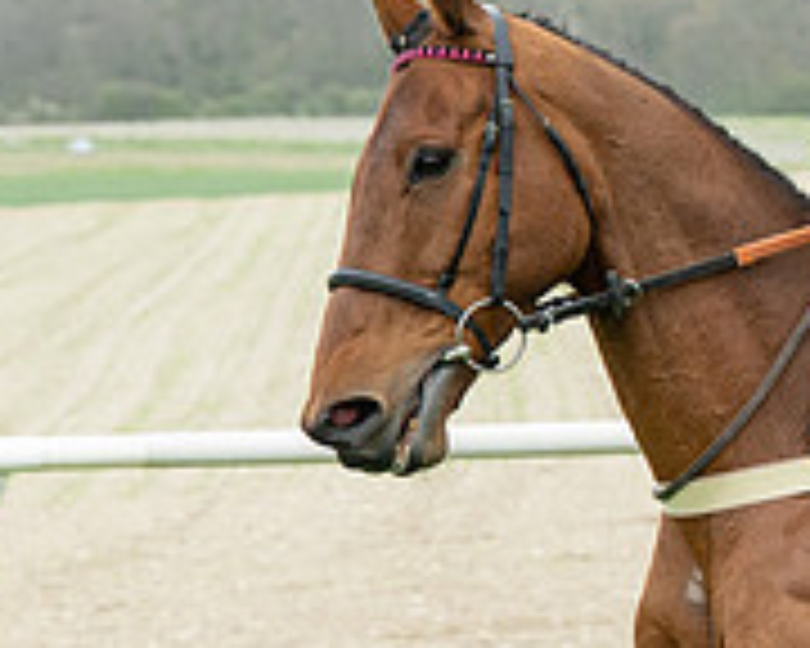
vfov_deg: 4.8
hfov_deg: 6.0
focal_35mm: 321
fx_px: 7695
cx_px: 1056
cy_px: 547
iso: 400
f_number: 5
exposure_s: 1/800
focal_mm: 70
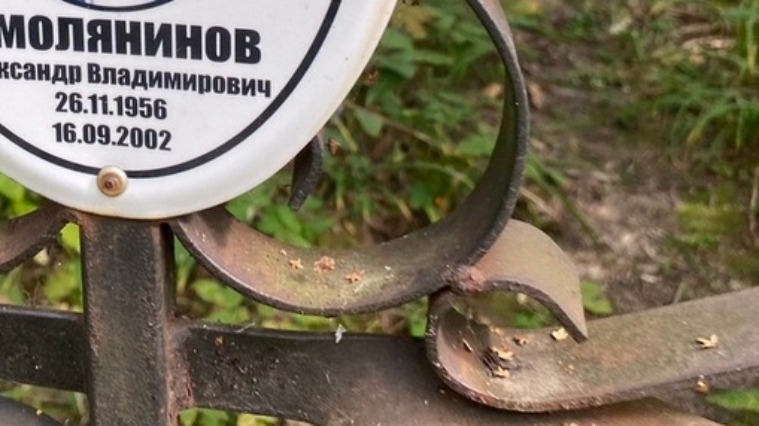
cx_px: 234
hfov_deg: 36.1
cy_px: -98
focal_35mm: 57
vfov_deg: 19.7
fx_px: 1147
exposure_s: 1/121
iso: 40
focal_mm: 4.25
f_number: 1.8
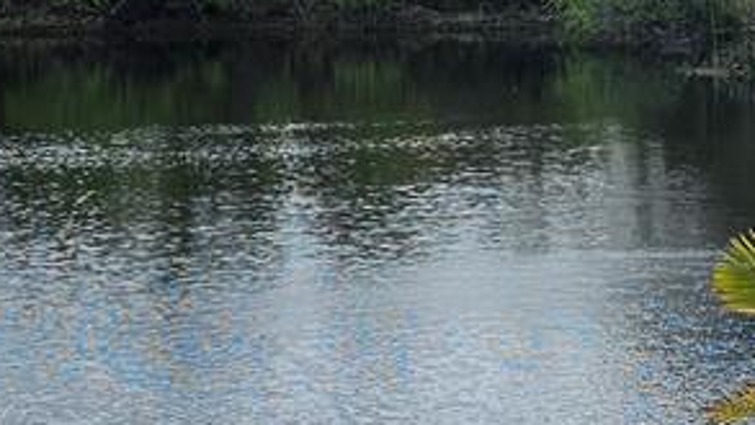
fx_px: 2743
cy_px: 41
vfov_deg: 8.8
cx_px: 953
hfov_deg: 15.0
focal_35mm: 137
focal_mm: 6.3
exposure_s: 1/1321
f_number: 1.7
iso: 10
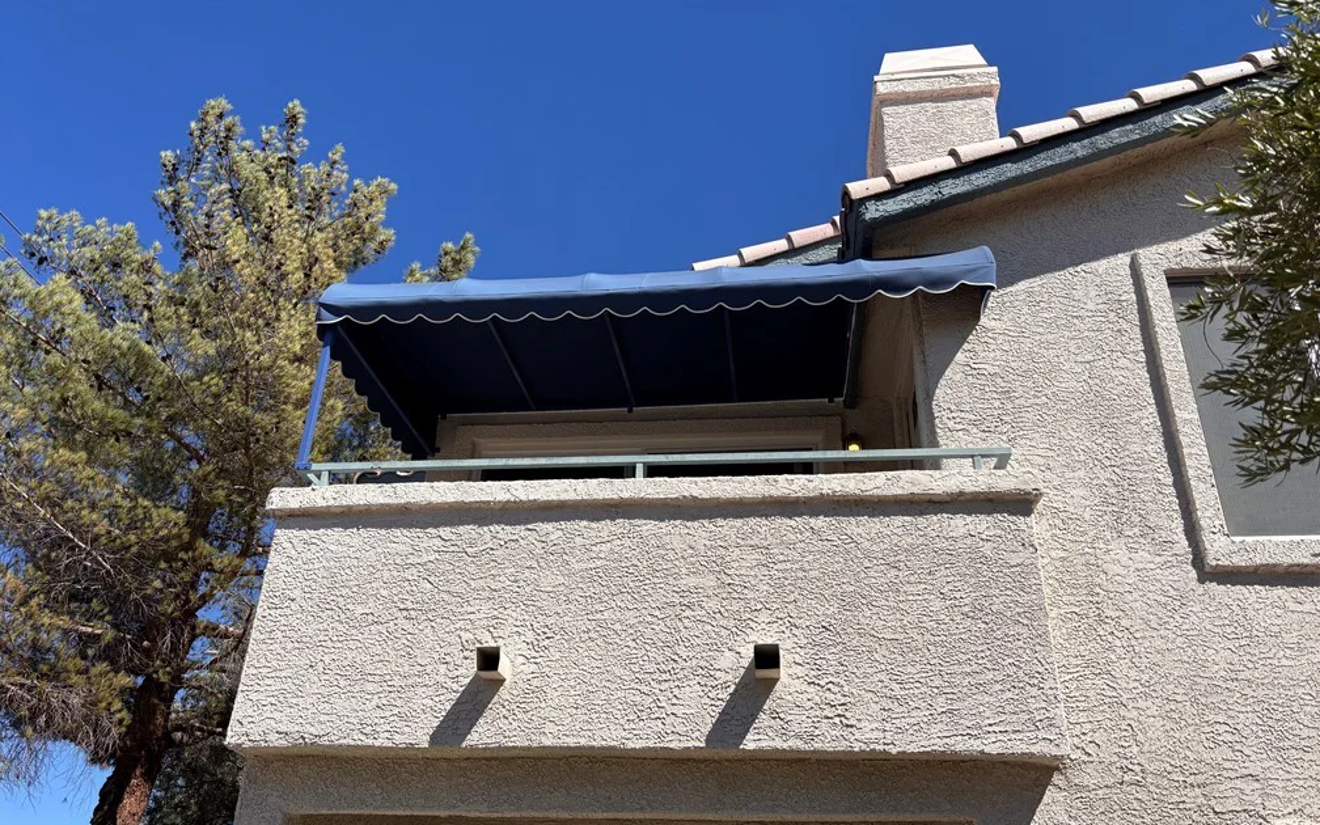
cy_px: 464
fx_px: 1007
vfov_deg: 44.5
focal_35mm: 28
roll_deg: -1.1
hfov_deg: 66.5
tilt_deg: +28.9
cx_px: 661
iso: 50
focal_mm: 5.96
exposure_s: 1/4630
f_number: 1.6
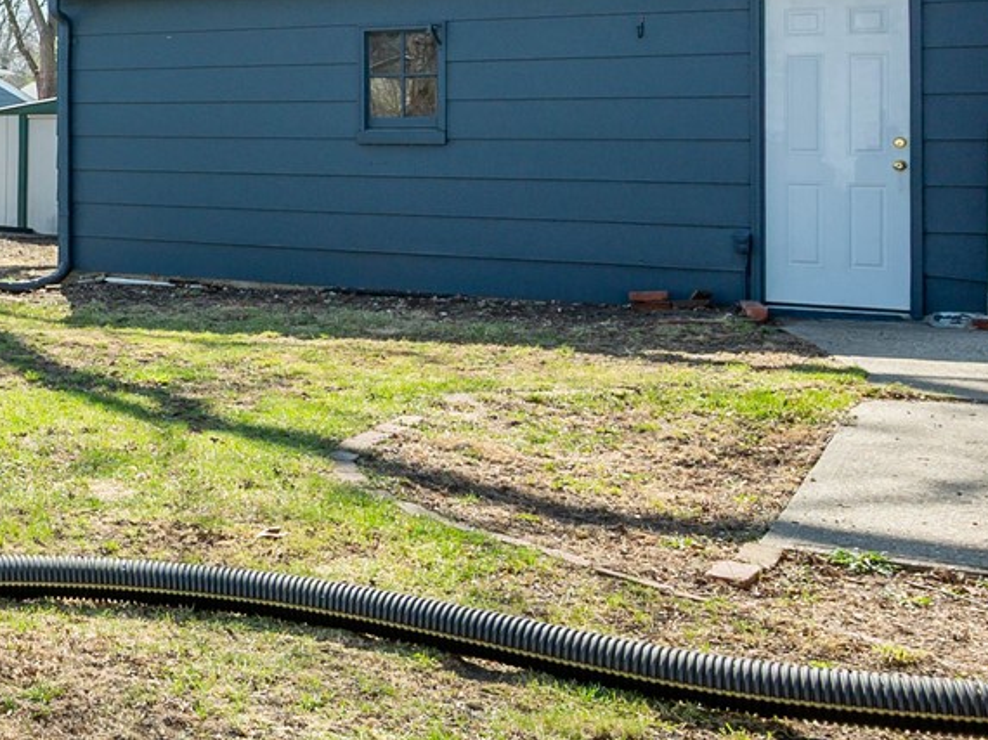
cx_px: -378
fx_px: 1621
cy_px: 139
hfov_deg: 27.0
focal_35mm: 57
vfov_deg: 25.2
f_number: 9
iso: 250
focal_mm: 15.5
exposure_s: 1/320
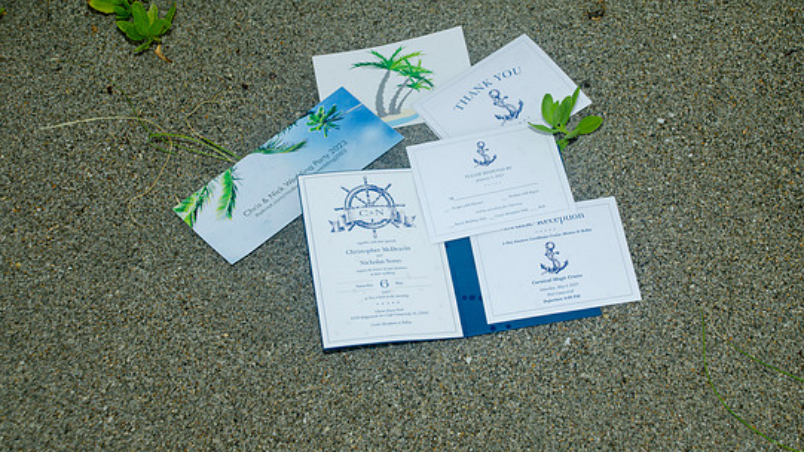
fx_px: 1577
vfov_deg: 16.3
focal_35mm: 74
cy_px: 177
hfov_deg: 28.6
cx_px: 407
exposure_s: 1/250
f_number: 6.3
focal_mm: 44
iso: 100
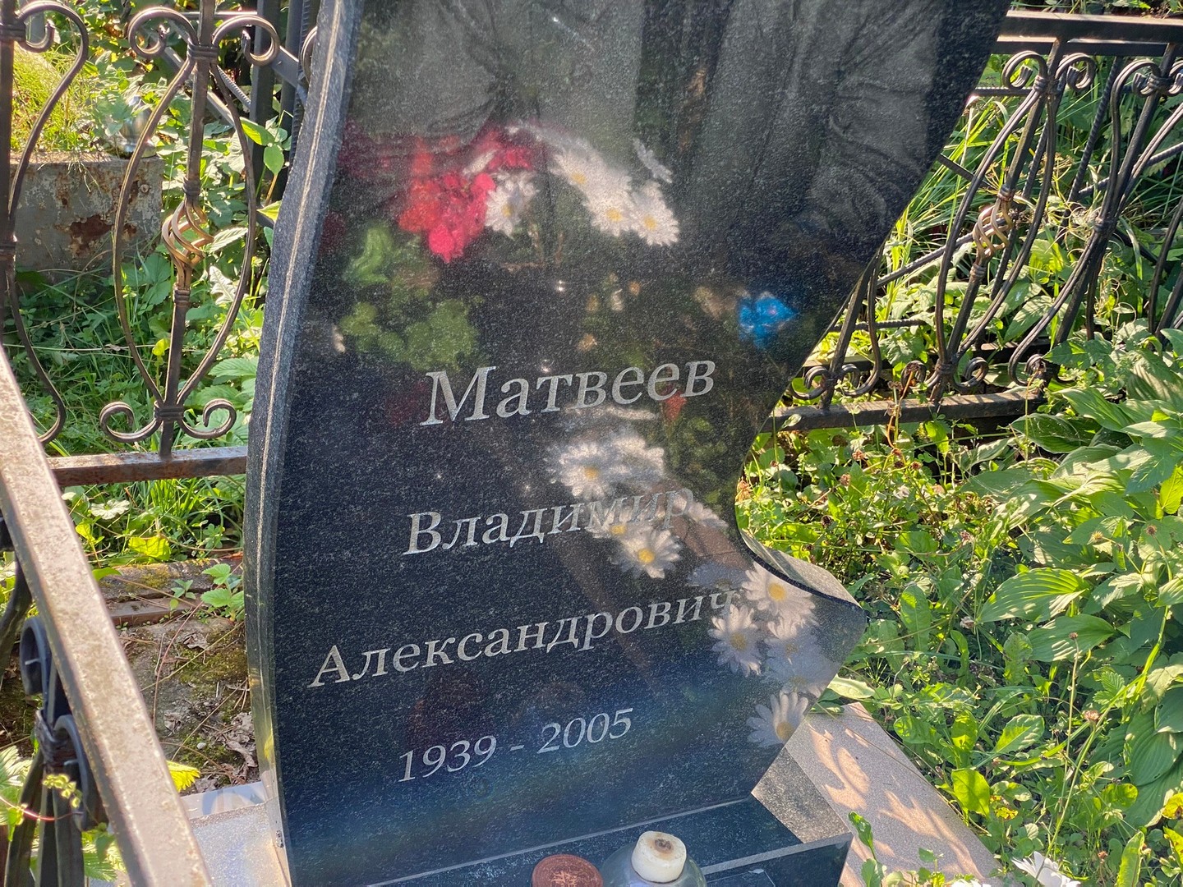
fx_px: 1777
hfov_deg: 36.8
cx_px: 592
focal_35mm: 52
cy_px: 444
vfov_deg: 28.0
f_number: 2
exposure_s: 1/122
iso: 20
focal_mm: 6
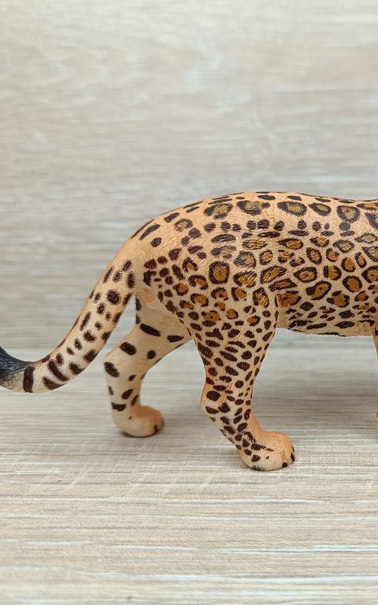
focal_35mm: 35
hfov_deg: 34.5
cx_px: 331
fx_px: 577
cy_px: 295
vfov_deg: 55.3
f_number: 1.88
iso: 51
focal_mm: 5.59
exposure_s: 1/266
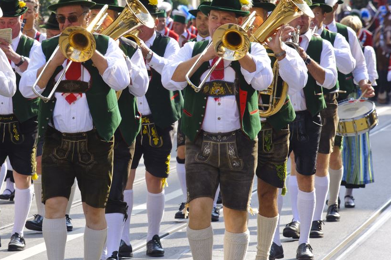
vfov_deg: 5.1
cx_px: 98
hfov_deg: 7.7
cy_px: 141
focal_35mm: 267
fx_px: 2897
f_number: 8
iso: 400
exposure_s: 1/500
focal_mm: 175
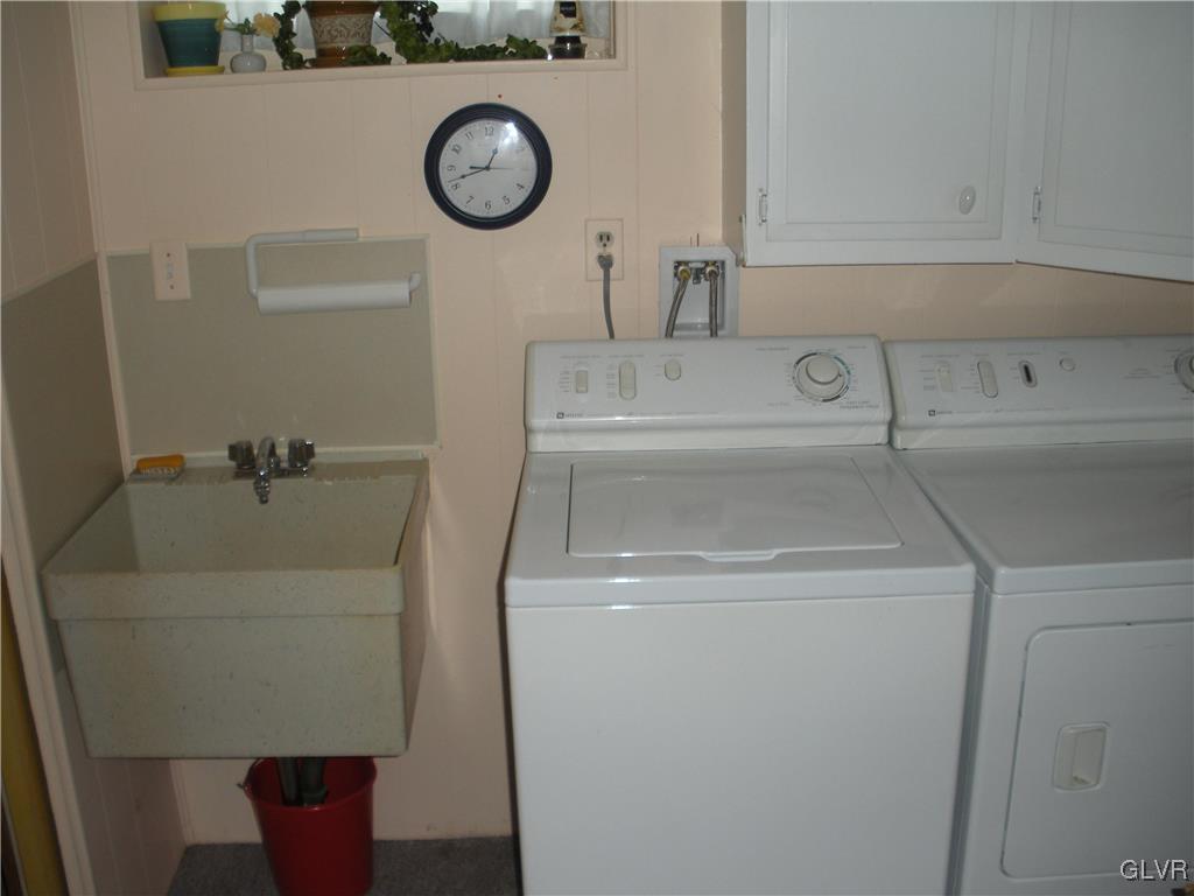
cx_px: 597
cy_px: 448
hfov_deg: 51.4
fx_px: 1242
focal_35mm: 36
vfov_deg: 39.7
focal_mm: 6.3
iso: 92
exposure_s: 1/60
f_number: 3.5
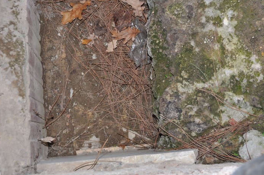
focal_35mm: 60
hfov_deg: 33.4
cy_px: 79
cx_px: 129
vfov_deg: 22.6
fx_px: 439
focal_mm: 28
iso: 200
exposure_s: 1/60
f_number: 4.2
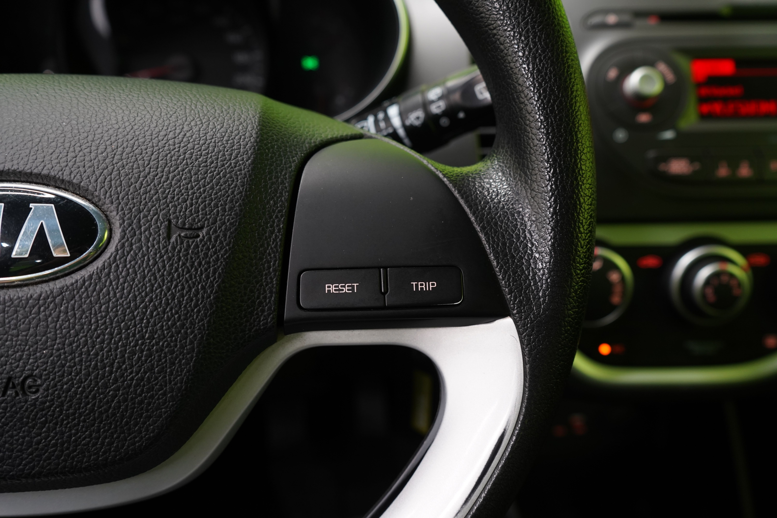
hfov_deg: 63.7
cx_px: 388
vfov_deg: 45.0
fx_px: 626
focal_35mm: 29
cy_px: 259
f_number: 5.6
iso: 1250
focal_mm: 29
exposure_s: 1/25
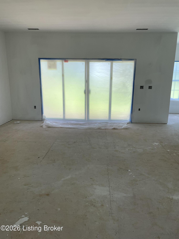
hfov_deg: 53.1
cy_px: 120
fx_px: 179
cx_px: 90
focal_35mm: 26
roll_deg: -1.2
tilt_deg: -13.5
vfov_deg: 67.3
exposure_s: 1/121
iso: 32
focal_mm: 4.2
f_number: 1.6
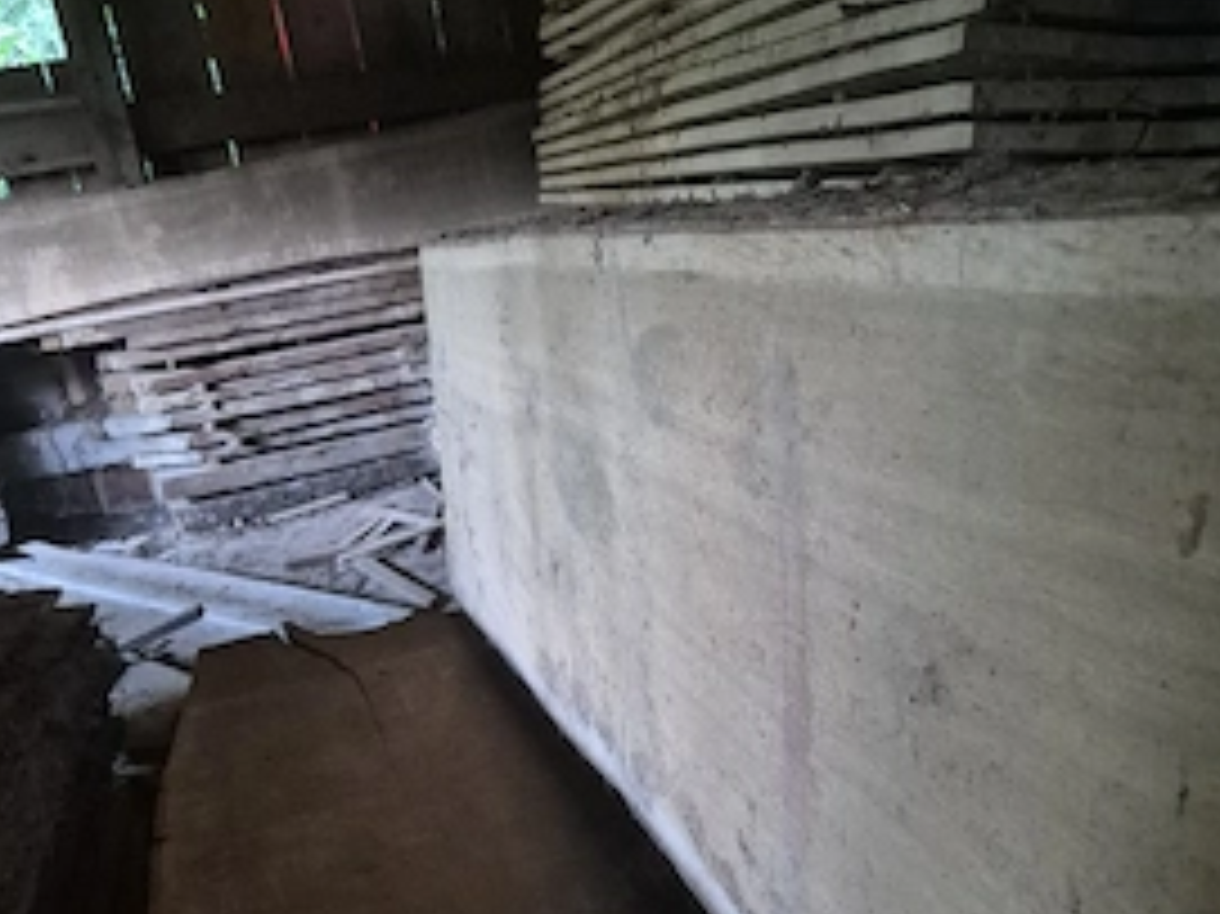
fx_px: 1198
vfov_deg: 40.9
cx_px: 621
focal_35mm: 34
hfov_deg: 54.0
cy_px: 648
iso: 2500
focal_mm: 5.4
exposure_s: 1/100
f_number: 1.8
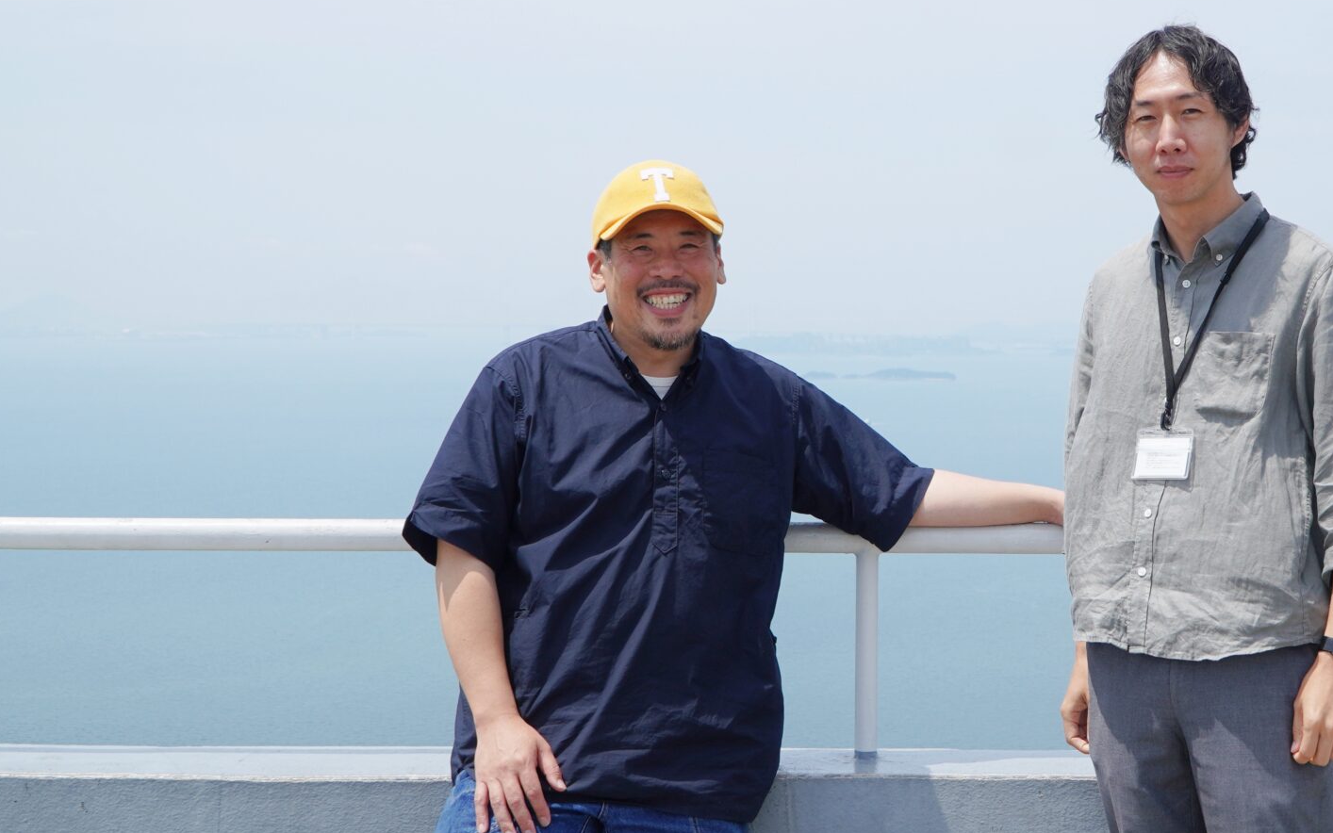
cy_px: 297
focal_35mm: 50
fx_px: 1806
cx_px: 921
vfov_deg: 25.9
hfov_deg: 39.9
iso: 100
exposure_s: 1/500
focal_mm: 23
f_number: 6.3
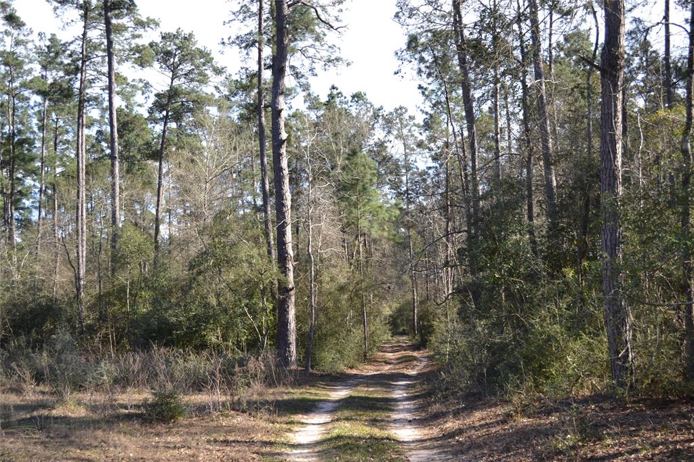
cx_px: 347
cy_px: 231
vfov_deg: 26.5
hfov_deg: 38.9
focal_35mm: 51
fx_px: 983
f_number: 5
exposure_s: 1/160
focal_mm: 34
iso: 100
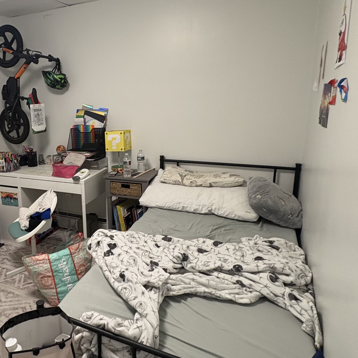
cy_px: 171
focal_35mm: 29
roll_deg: +2.7
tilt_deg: -13.2
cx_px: 62
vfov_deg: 55.6
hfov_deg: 51.4
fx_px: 339
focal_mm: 2.22
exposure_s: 1/60
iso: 250
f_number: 2.2
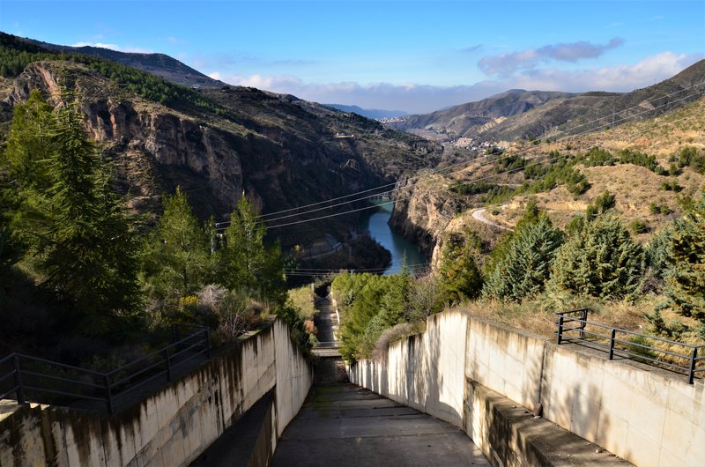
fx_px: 616
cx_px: 352
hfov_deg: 59.6
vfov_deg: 41.5
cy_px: 234
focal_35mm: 32
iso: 400
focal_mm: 21
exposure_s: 1/500
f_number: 11
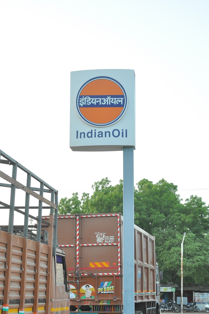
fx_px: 541
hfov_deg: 21.8
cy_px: 192
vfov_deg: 32.3
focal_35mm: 62
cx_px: 119
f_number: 6.3
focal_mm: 28
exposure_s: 1/125
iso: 400
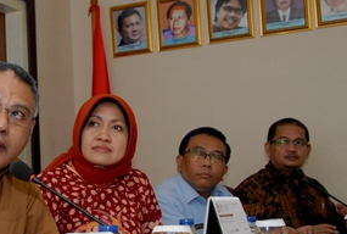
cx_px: -23
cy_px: 134
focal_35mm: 84
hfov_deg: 22.8
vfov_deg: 16.3
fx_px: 813
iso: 800
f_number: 5.6
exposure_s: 1/100
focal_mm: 25
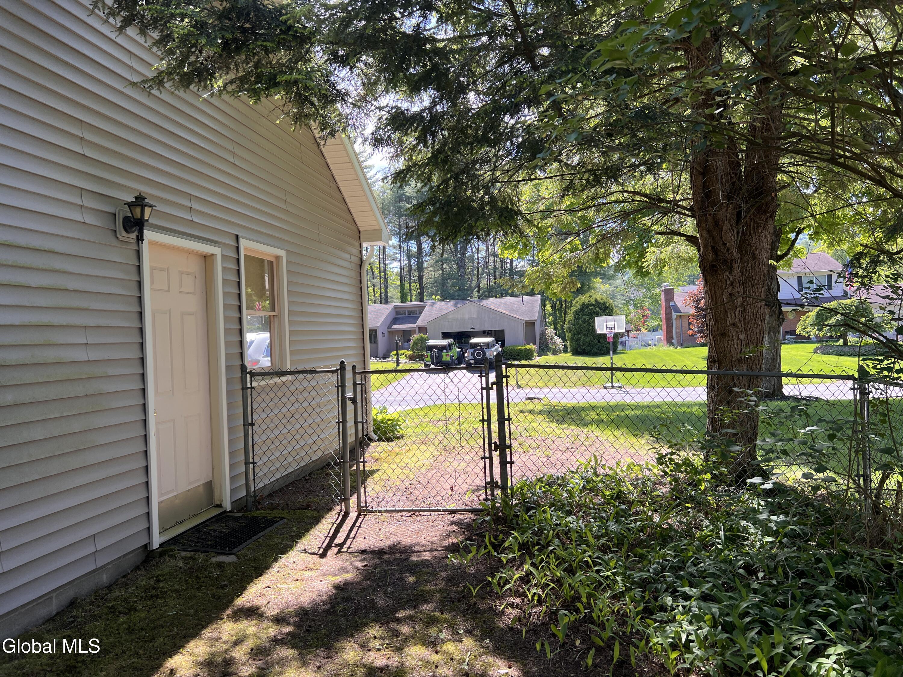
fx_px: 678
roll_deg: +2.8
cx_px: 452
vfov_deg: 53.1
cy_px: 338
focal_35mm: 26
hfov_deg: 67.3
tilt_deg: +0.1
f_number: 1.5
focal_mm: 5.7
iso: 50
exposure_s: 1/539
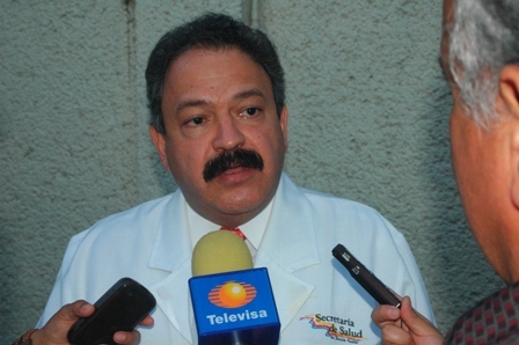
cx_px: 260
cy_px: 172
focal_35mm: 60
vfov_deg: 22.6
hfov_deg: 33.4
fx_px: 864
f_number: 8
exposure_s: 1/320
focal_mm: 40
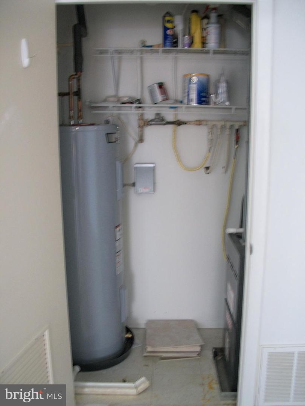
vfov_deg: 52.6
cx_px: 152
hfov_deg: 40.7
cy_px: 203
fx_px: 411
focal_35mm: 35
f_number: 3.1
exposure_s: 1/13
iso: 160
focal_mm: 6.3
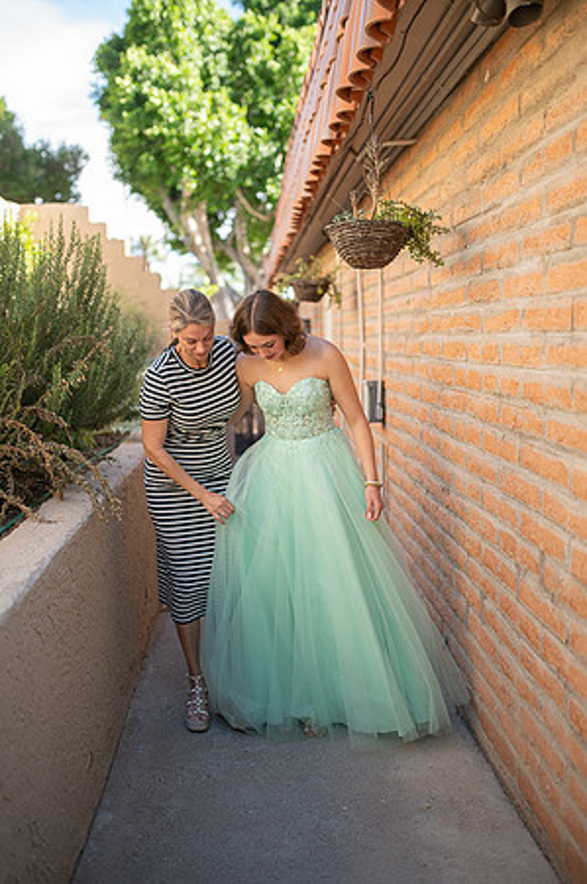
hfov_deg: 37.8
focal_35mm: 35
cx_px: 294
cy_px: 442
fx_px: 858
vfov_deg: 54.5
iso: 400
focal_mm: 35
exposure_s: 1/2500
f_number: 1.4
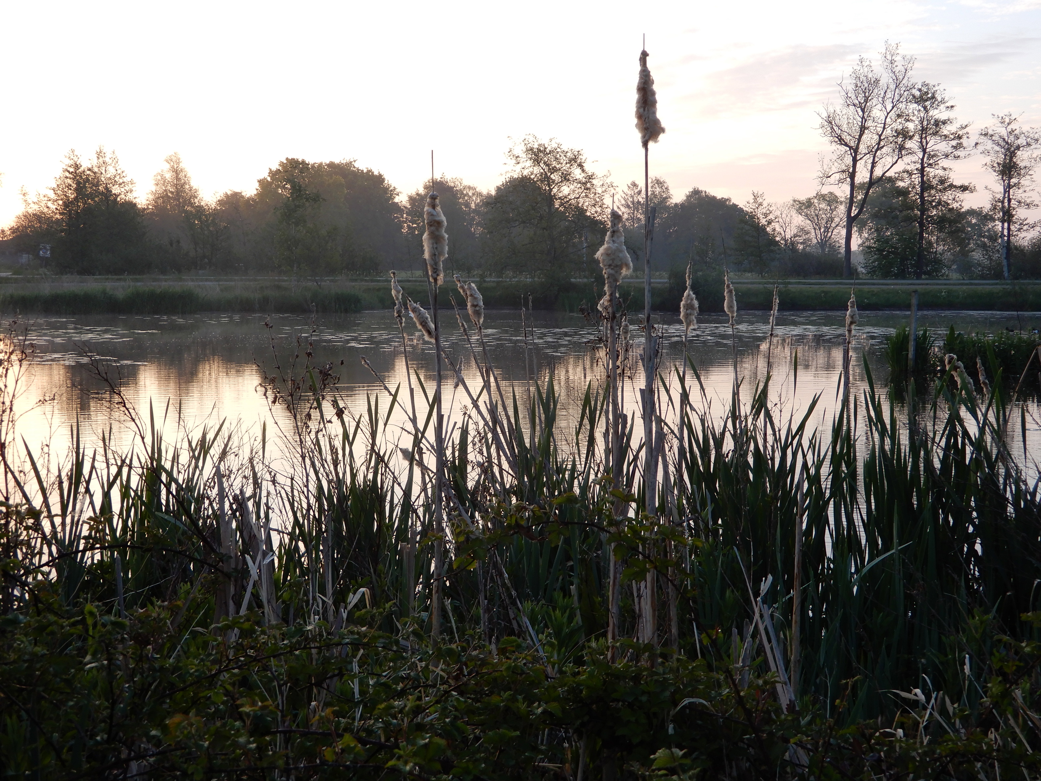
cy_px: 390
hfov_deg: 38.2
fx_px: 1504
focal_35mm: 50
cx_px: 520
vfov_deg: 29.1
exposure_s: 1/80
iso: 80
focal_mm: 8.9
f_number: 4
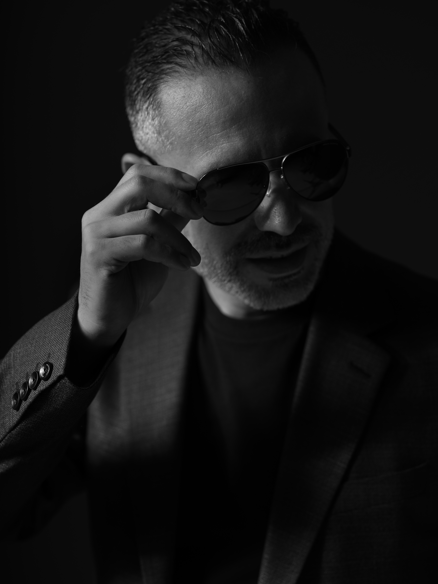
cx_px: 219
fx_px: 1468
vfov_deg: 22.5
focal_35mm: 87
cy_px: 292
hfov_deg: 17.0
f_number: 3.6
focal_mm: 110
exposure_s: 1/125
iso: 200
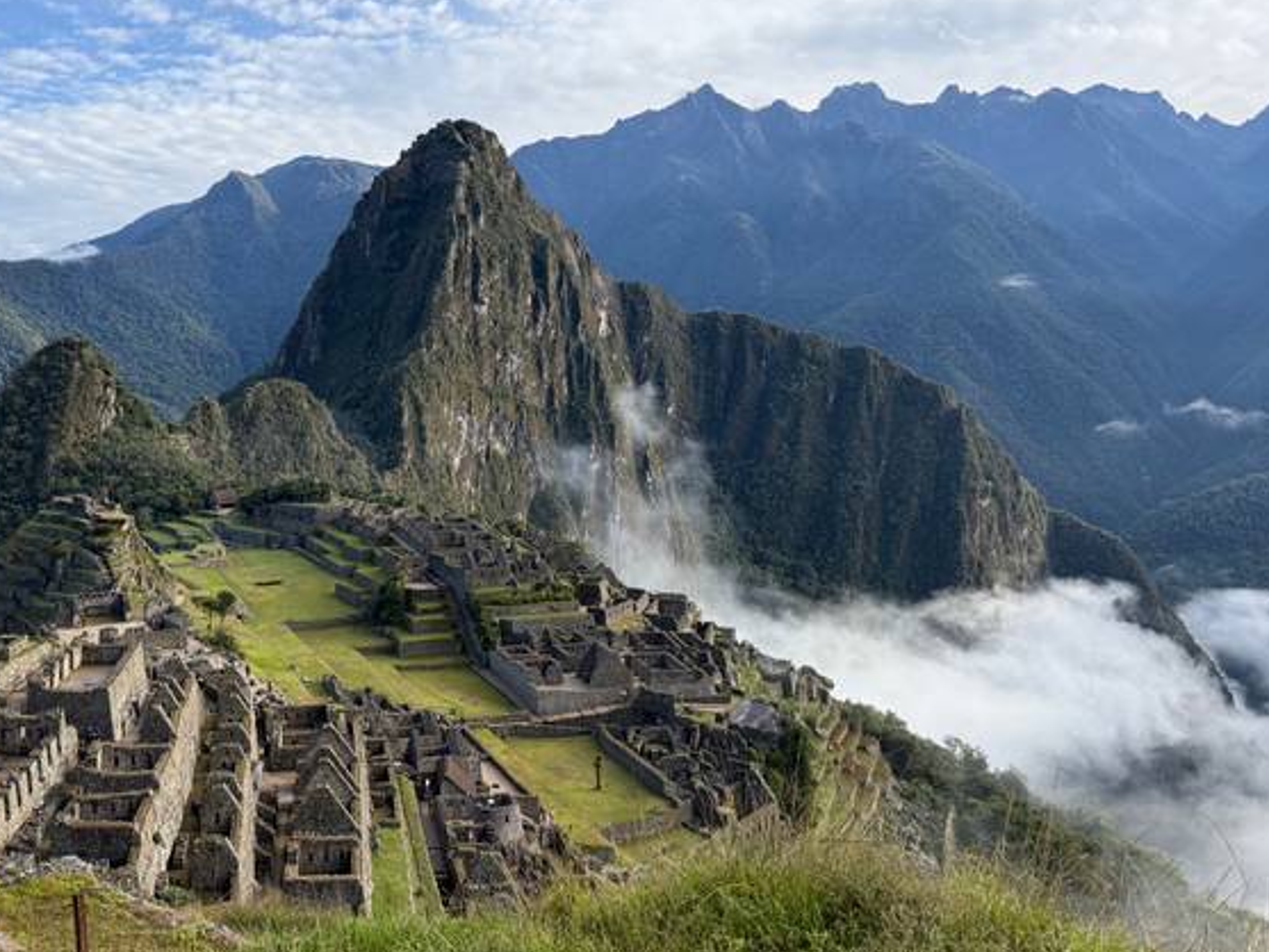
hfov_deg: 57.5
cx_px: 462
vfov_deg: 45.4
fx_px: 1137
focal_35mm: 31
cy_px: 453
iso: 100
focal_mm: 6.76
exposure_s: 1/1812
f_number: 1.78
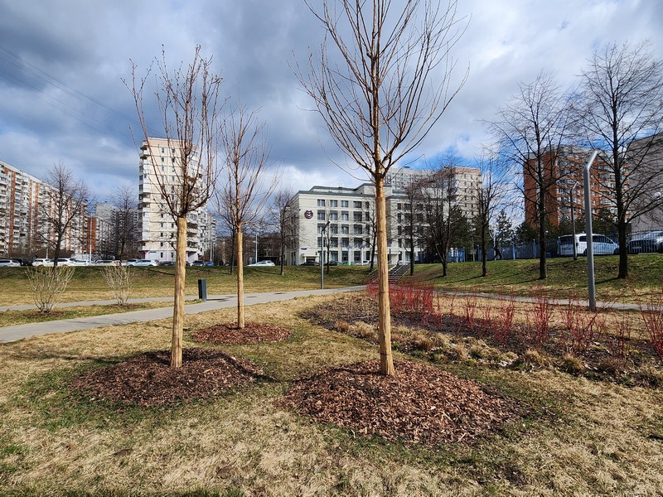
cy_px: 248
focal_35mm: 13
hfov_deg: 106.2
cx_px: 332
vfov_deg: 89.9
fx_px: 249
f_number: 2.2
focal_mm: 2.2
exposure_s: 1/2621
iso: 50
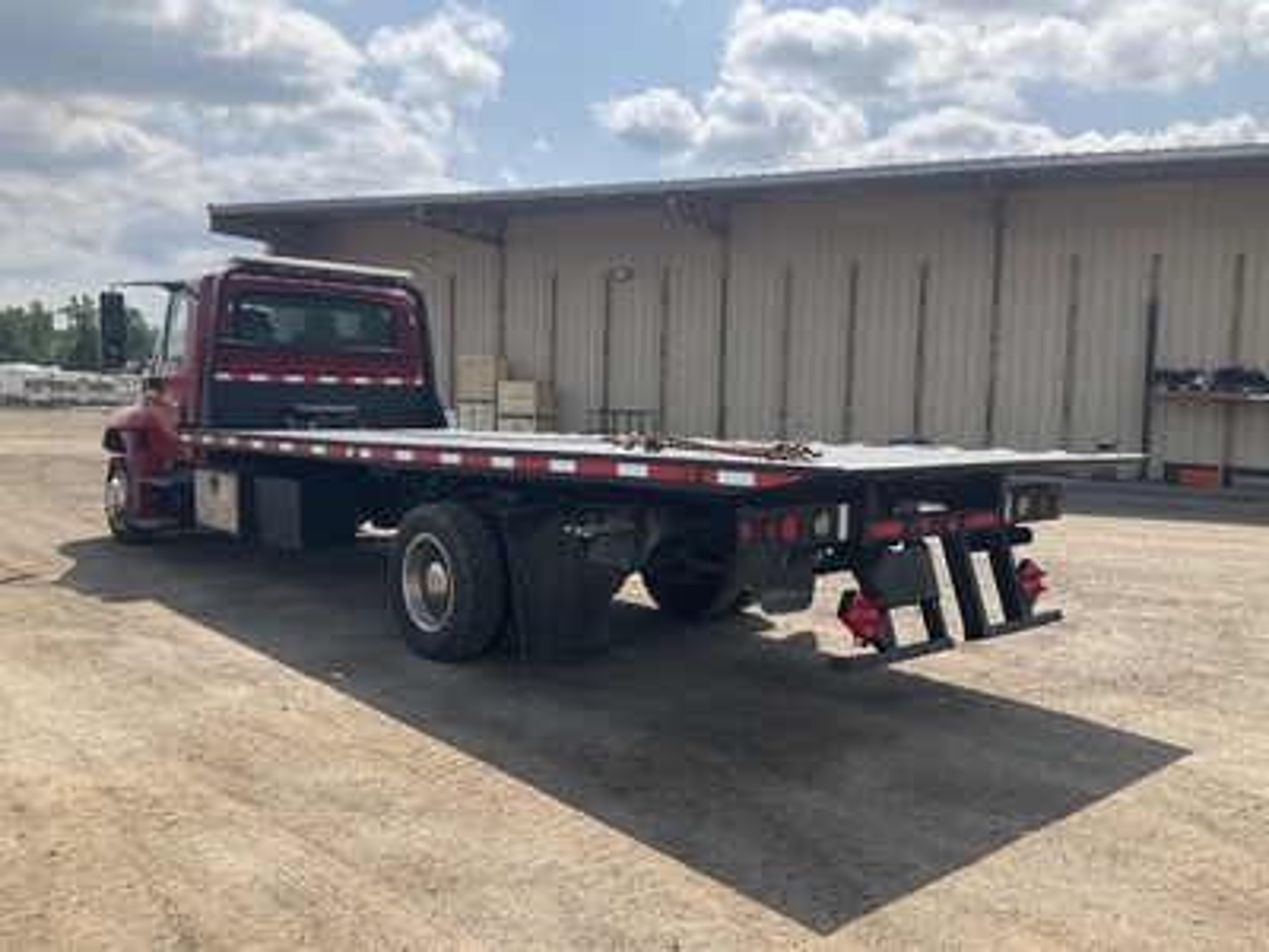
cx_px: 634
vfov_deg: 48.2
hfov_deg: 61.7
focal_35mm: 29
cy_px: 476
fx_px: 1063
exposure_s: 1/1912
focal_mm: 3
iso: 25
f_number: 1.8
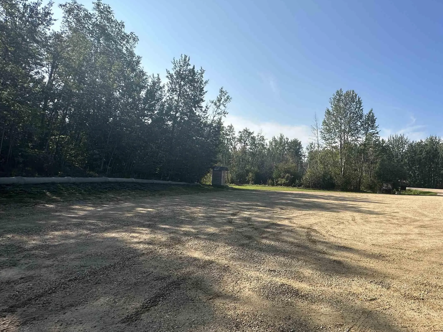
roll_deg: -3.0
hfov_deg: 77.8
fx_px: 256
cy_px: 187
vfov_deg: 65.7
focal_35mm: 20
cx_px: 311
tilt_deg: -1.7
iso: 50
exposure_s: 1/1667
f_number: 2.2
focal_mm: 2.22
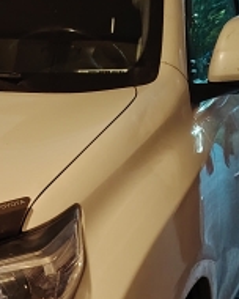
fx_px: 1088
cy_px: 285
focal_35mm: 123
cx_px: -168
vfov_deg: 15.4
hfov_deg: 11.7
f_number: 1.75
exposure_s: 1/25
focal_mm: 5.25
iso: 2056
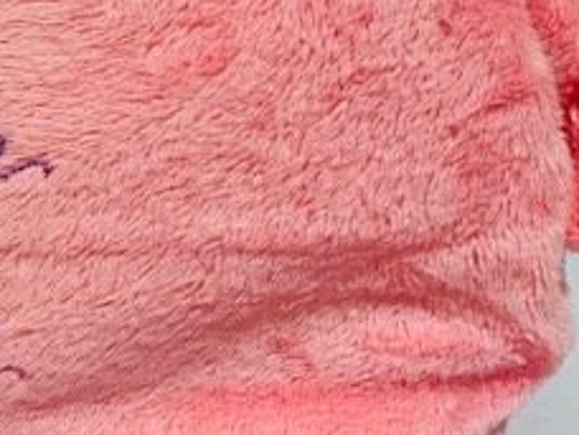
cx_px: -119
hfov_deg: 24.2
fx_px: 1221
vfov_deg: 19.9
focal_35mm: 73
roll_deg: -0.7
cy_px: 79
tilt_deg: -14.4
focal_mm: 4.25
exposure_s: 1/50
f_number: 1.8
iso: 80
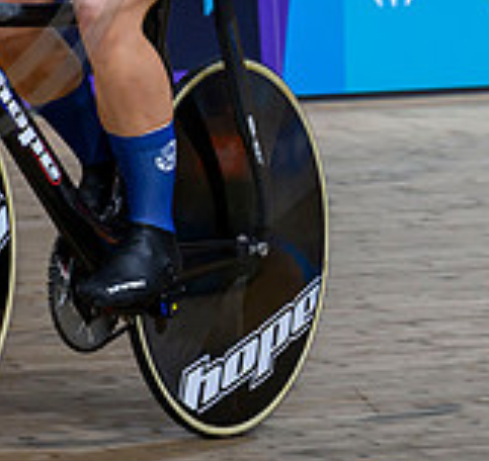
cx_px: -50
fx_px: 8517
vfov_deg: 3.1
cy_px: -89
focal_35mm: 548
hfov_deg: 3.3
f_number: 3.5
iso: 2000
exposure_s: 1/2000
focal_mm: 130
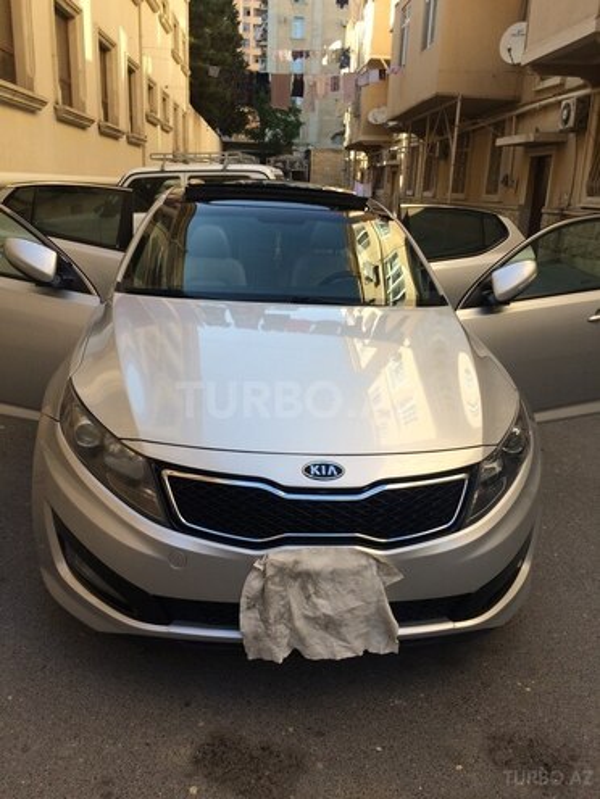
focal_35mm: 29
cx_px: 300
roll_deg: -1.5
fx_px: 670
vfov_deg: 61.7
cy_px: 400
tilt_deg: -17.3
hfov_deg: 48.2
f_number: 2.2
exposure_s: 1/456
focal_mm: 4.15
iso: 32
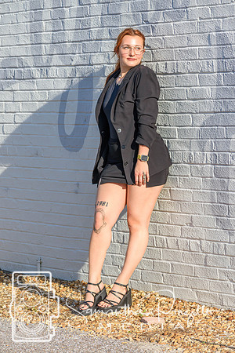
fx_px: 1498
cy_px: 176
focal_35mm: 153
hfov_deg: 9.0
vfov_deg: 13.4
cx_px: 118
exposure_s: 1/640
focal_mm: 102
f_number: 6.3
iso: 200
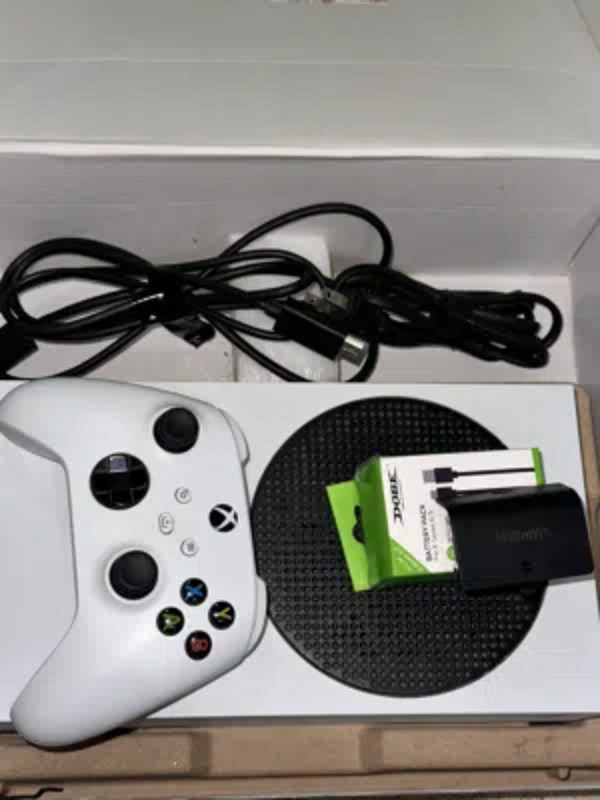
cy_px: 400
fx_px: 1109
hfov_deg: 30.3
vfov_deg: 39.7
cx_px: 300
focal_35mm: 48
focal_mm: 6.86
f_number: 1.78
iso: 64
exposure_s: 1/33
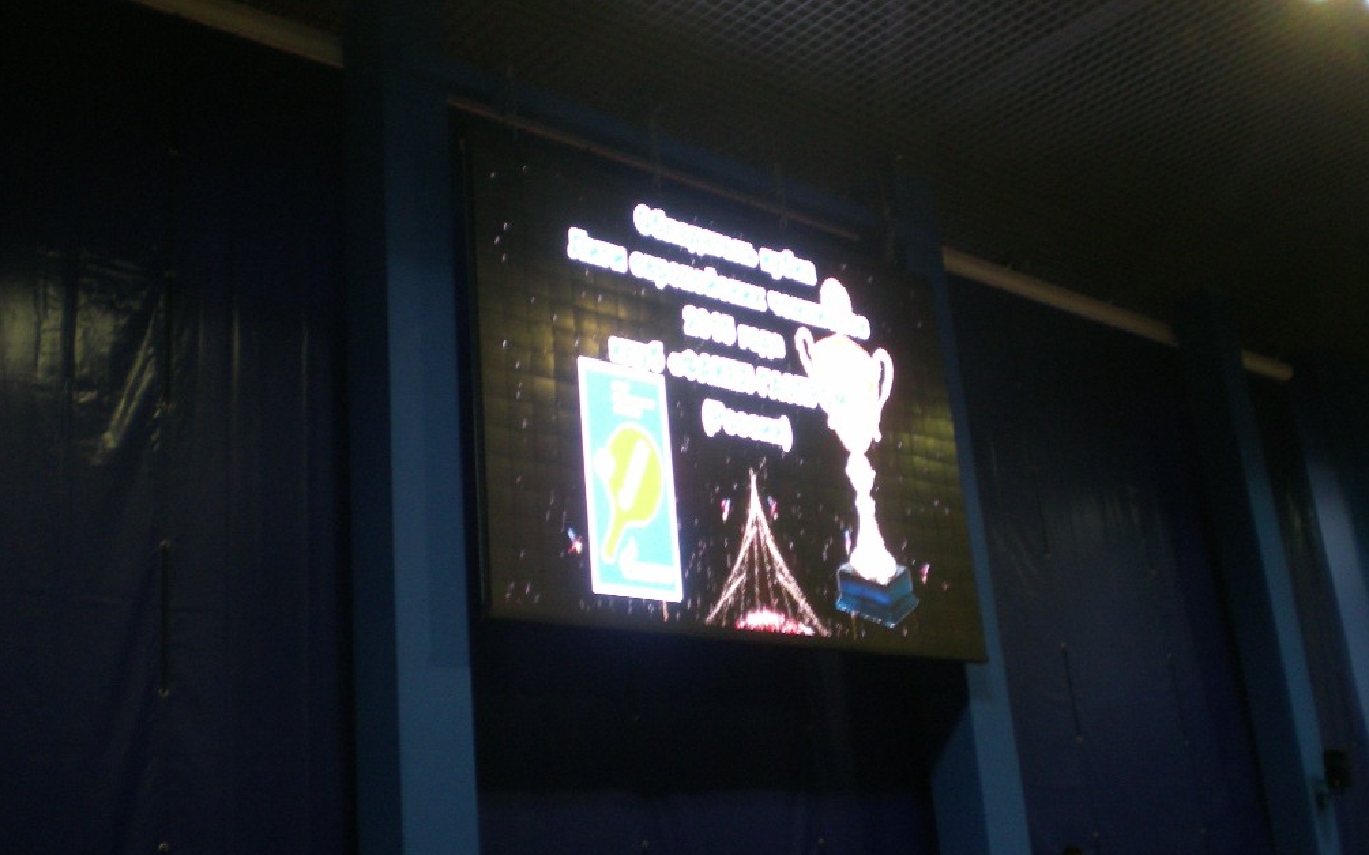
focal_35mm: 41
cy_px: 404
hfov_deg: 48.2
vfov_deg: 31.2
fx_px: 1530
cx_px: 689
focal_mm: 6.3
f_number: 3.1
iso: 159
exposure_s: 1/59
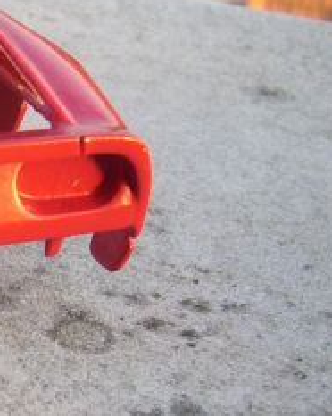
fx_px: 1279
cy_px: 211
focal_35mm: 104
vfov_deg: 18.5
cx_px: -218
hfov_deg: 13.6
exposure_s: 1/109
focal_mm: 6.2
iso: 50
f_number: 2.8
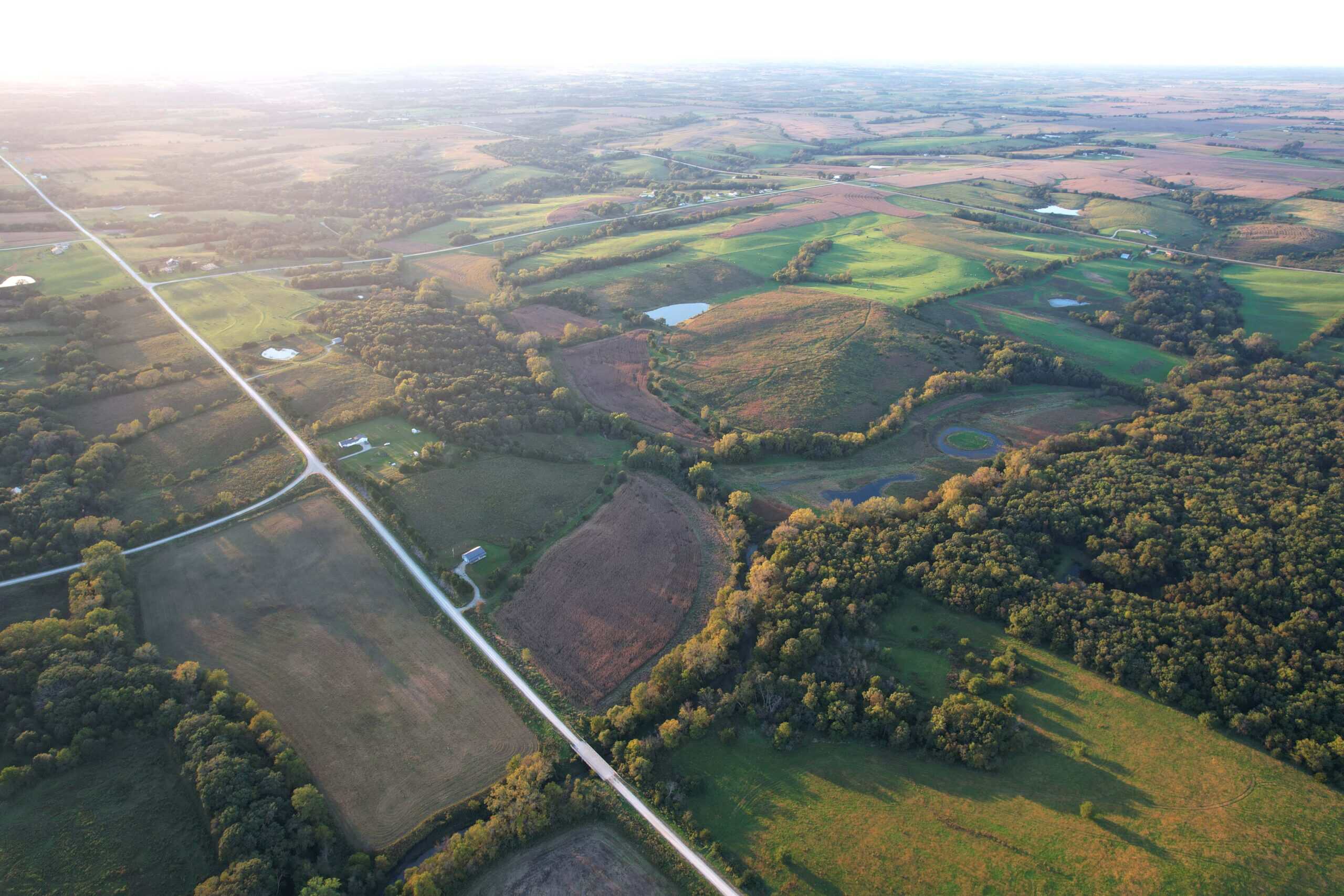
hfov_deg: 78.6
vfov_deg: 57.2
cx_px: 672
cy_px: 448
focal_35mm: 22
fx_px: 821
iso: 100
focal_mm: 8.38
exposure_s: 1/125
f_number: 2.8
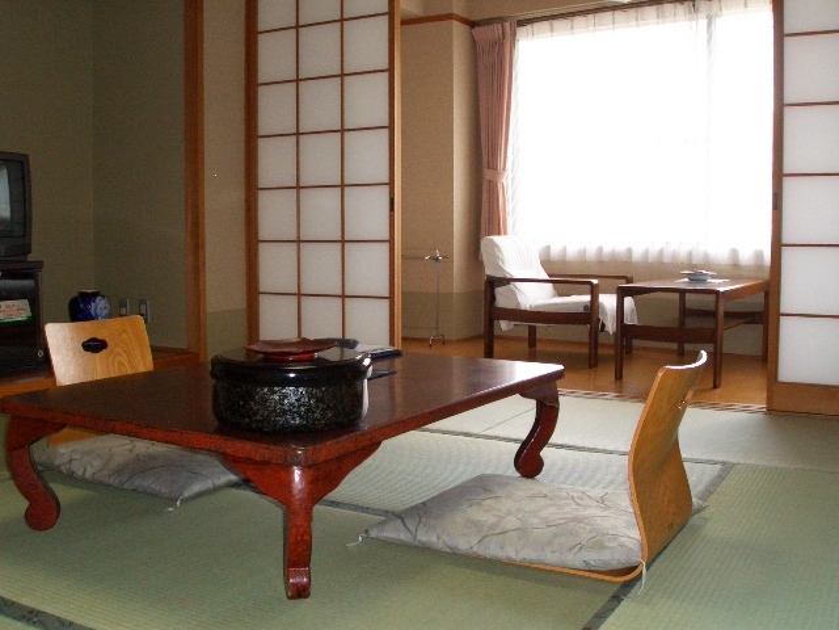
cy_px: 315
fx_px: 873
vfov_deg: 39.7
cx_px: 420
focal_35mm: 36
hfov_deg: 51.4
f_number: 4
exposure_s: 1/40
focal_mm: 4.8
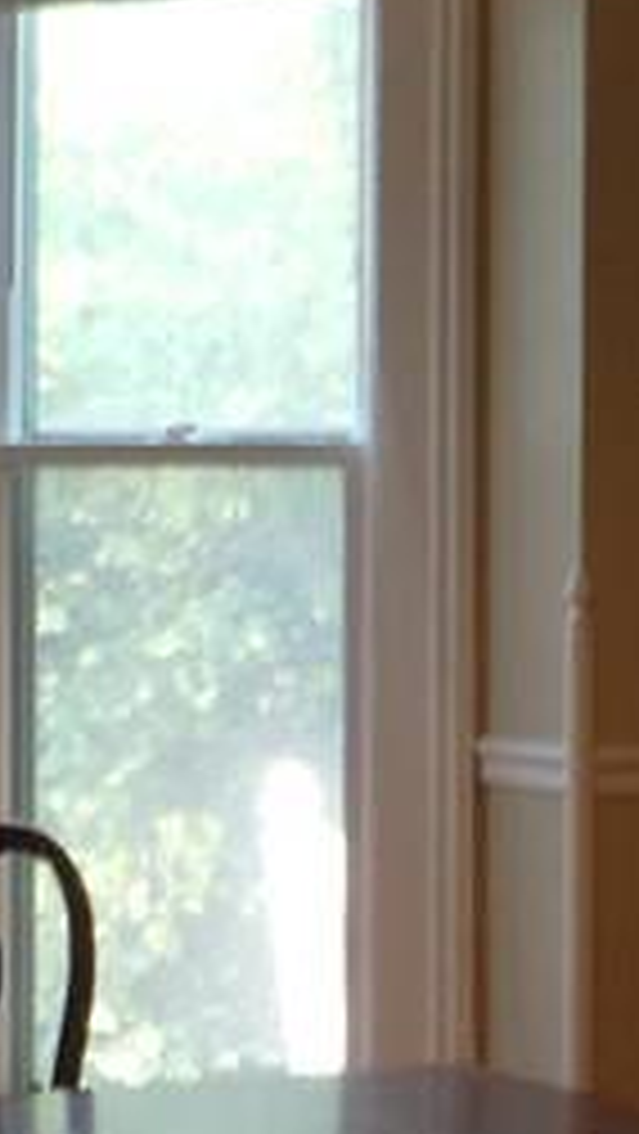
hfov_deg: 8.3
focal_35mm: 146
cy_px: 518
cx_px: 454
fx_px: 4392
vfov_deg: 14.7
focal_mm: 5.9
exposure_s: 1/30
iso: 125
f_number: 4
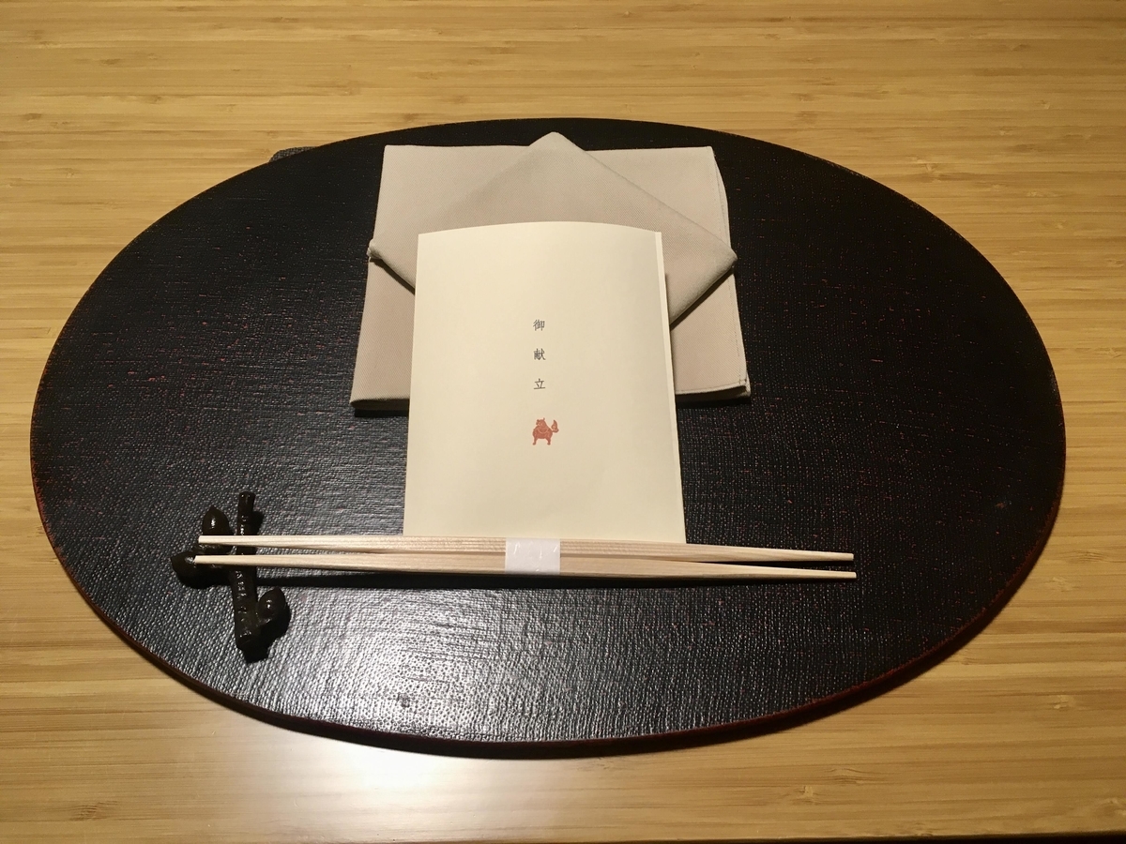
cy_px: 422
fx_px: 943
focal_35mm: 29
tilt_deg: -55.3
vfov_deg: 48.2
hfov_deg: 61.7
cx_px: 563
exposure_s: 1/30
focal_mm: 4.15
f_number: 2.2
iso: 64
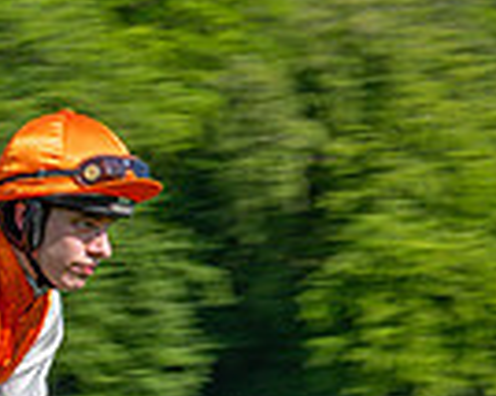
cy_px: 778
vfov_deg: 4.6
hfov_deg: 5.7
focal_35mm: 332
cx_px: -370
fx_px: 4870
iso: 100
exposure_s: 1/160
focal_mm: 70
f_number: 16
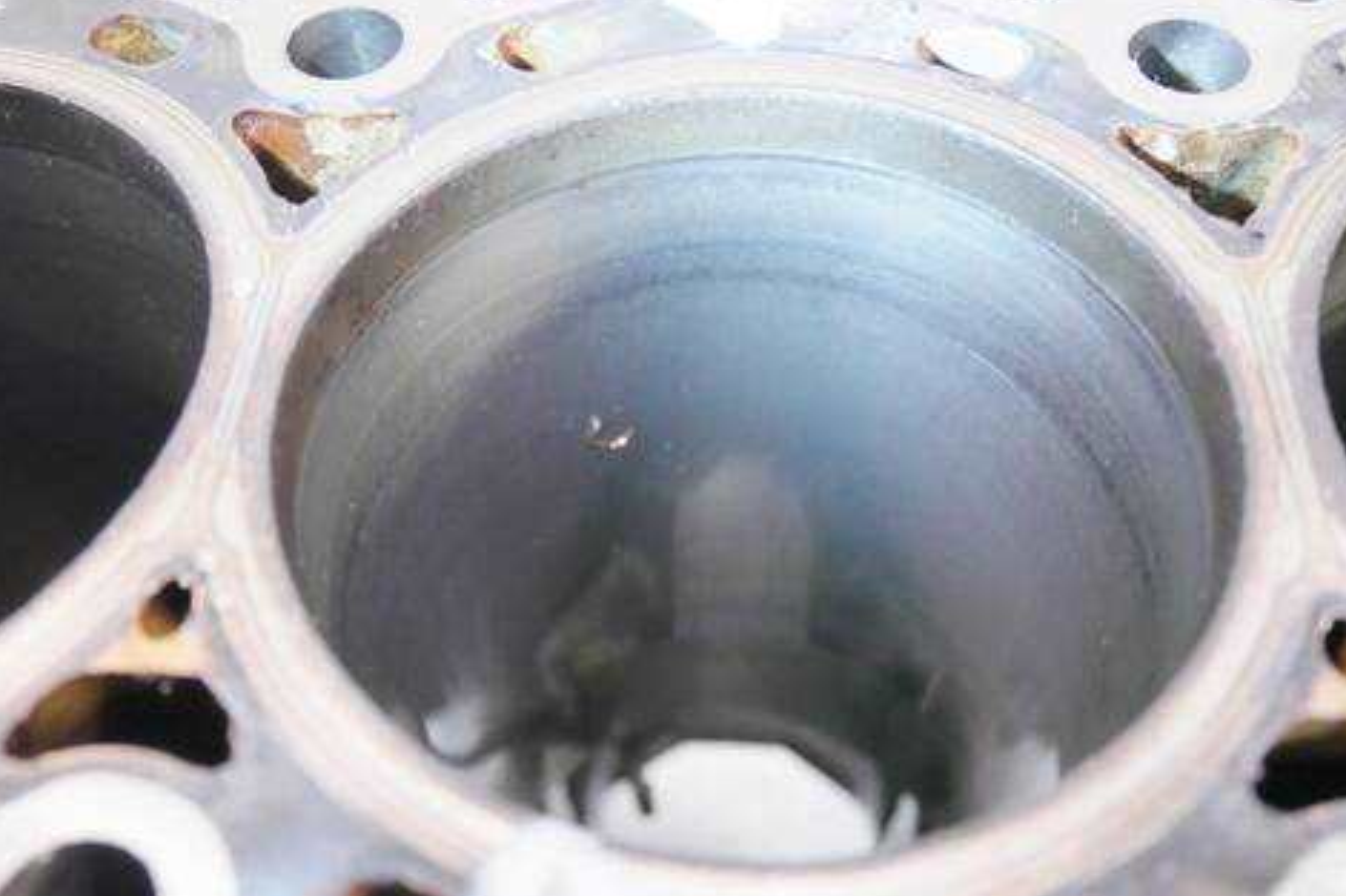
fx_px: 1271
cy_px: 495
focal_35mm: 34
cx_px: 670
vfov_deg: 38.8
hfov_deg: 55.8
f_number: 4
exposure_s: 1/60
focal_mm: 16
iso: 1600
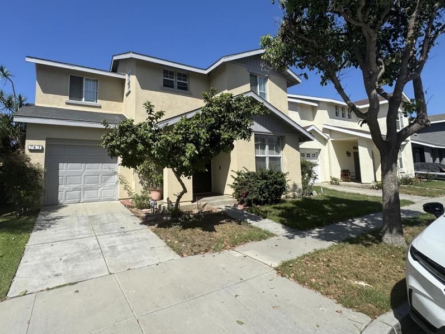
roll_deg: -2.5
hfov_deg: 87.4
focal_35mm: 18
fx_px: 231
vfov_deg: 71.3
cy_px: 145
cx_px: 197
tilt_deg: +4.4
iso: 50
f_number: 2.2
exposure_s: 1/2273
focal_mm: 2.22
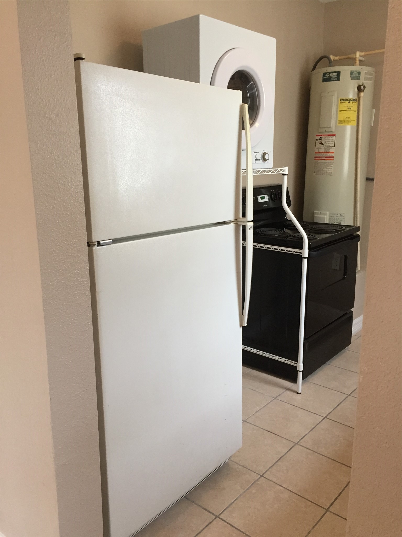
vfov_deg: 61.7
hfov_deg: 48.2
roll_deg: +0.2
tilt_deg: -12.3
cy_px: 268
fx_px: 449
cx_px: 201
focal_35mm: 29
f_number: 2.2
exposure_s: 1/30
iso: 50
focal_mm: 4.15
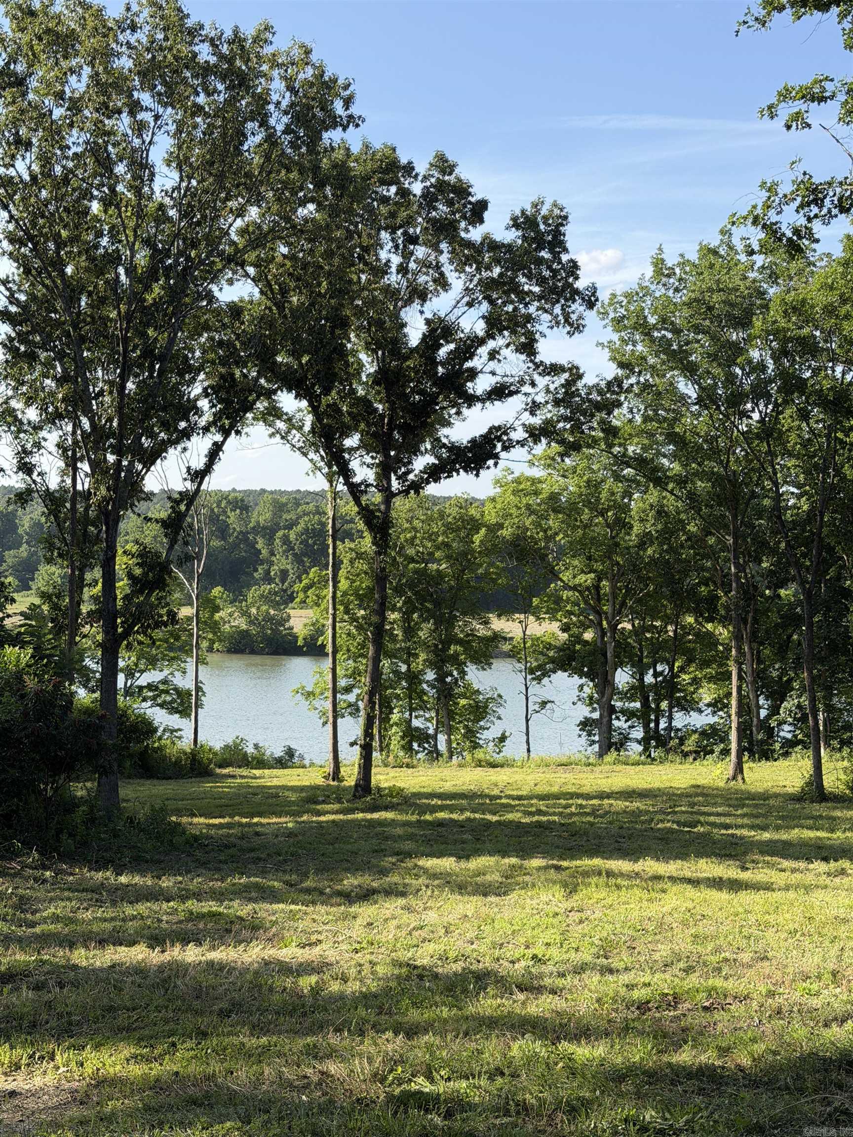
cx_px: 426
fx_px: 1577
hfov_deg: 30.3
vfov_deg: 39.7
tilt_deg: -1.9
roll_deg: -0.9
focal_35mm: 48
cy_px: 568
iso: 80
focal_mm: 6.76
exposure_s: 1/1883
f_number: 1.78
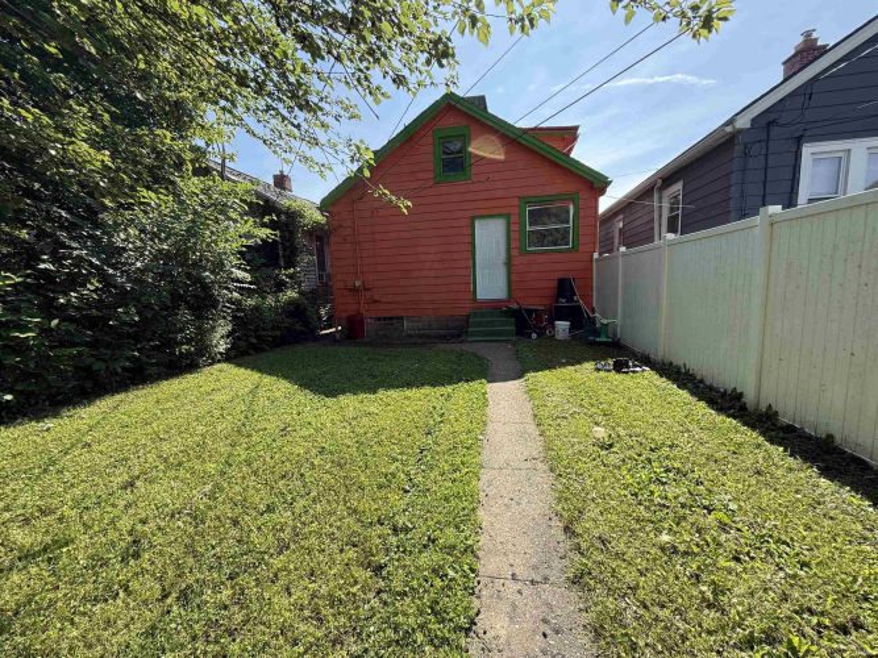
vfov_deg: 85.7
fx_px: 355
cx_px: 439
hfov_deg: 102.1
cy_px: 329
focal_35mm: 14
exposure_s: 1/458
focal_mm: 2.22
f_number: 2.2
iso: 50
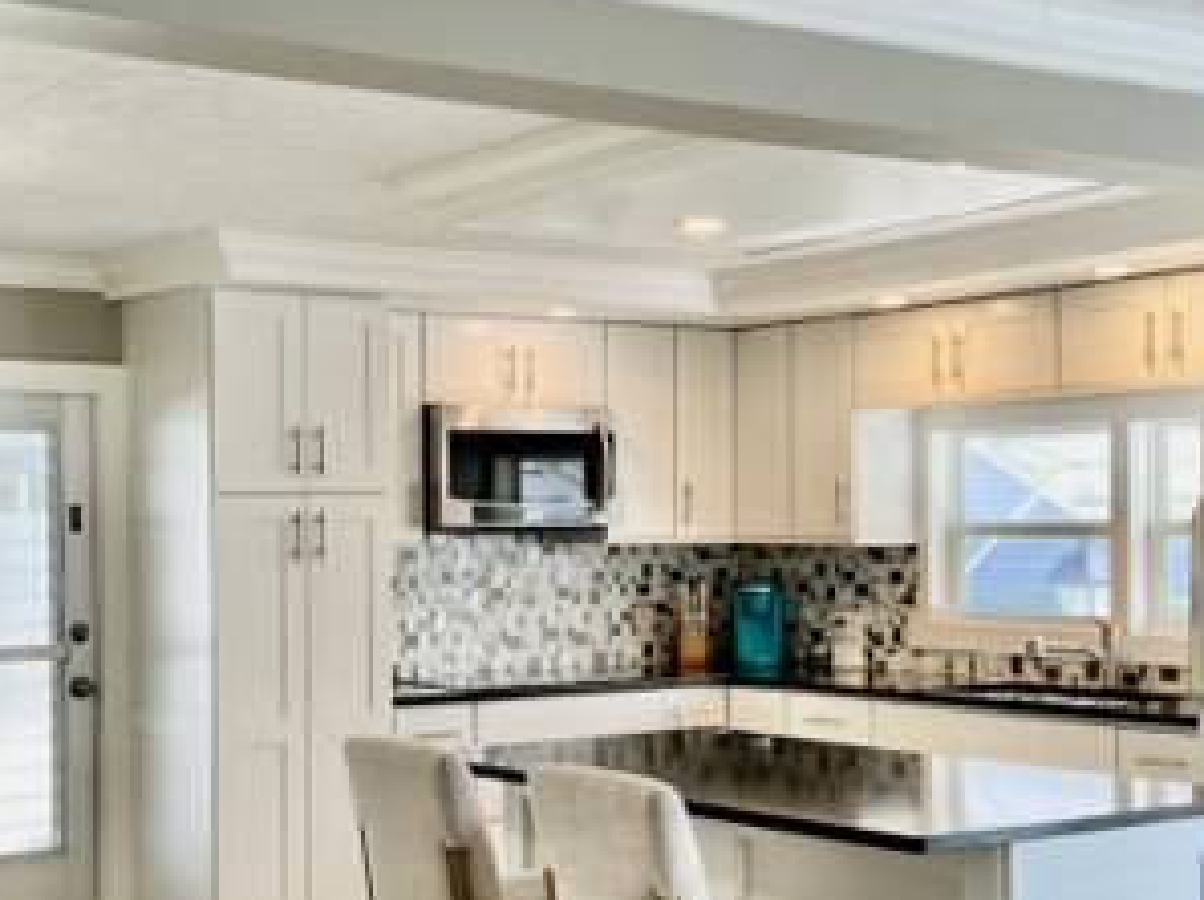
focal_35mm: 56
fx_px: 1945
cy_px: 537
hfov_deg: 34.1
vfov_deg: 26.0
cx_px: 413
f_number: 1.5
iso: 40
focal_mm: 5.7
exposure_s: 1/136
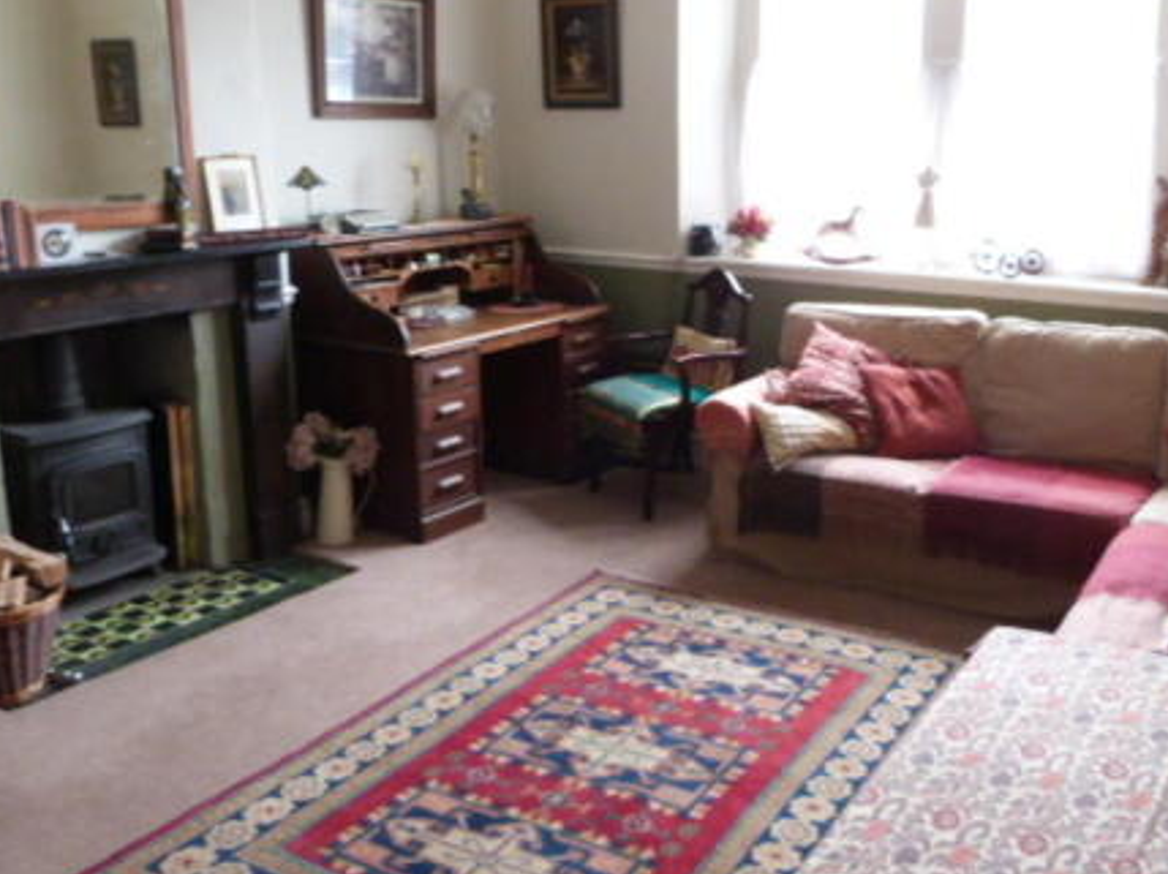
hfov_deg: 53.4
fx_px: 1146
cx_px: 726
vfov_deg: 41.6
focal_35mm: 34
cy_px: 369
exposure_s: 1/15
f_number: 2.8
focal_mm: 4.5
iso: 400
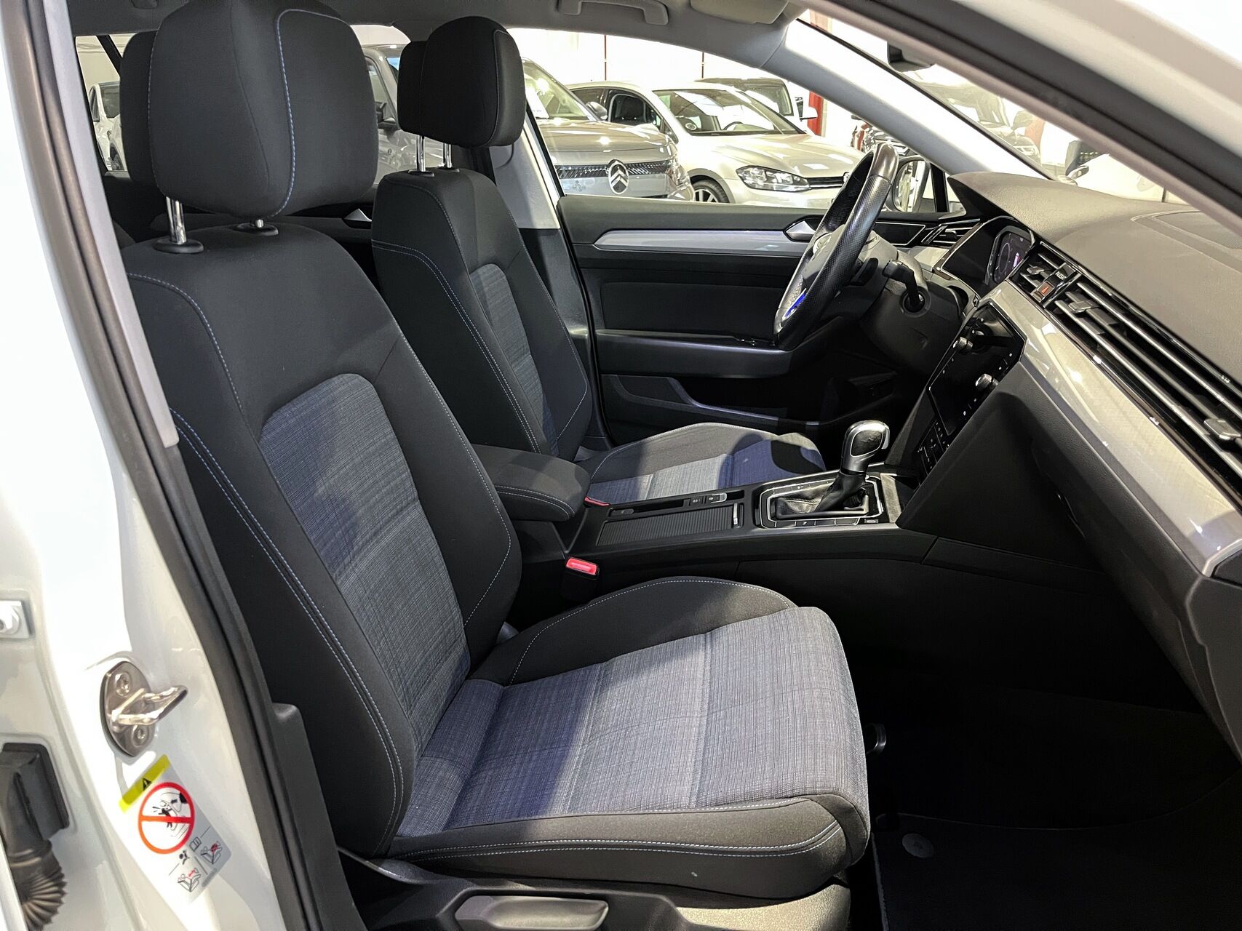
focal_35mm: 26
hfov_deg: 67.3
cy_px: 466
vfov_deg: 53.1
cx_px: 621
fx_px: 933
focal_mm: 5.1
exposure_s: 1/20
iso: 1000
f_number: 1.6
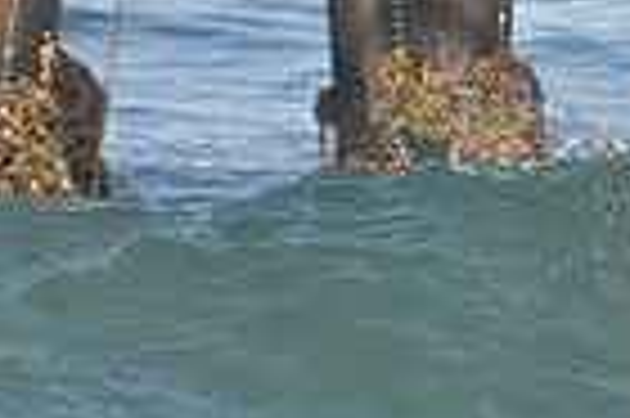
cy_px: 34
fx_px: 59902
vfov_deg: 0.4
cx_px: 1120
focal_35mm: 3427
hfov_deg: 0.6
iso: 1250
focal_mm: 550
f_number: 10
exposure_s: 1/1250
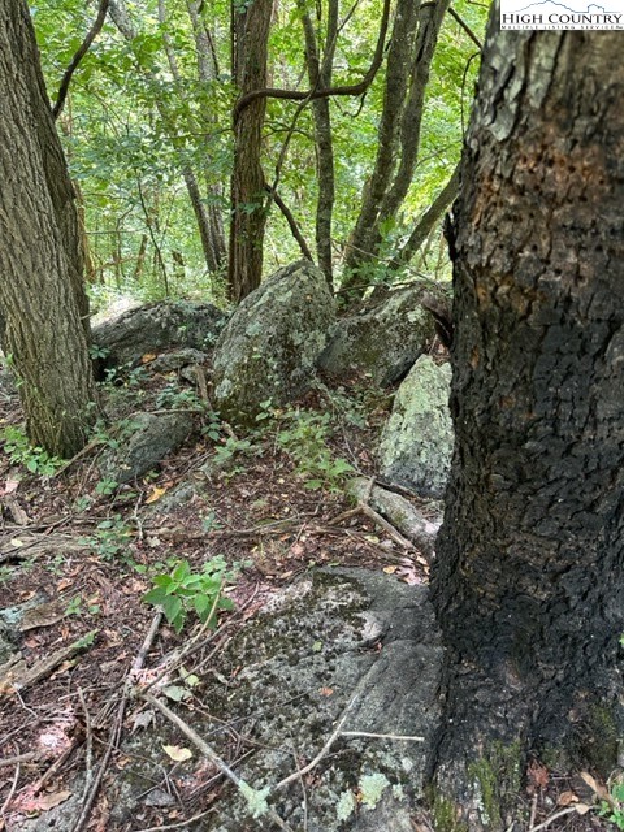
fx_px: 577
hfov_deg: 56.8
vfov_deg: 71.6
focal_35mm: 24
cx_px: 312
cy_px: 416
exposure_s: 1/87
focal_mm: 6.86
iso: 250
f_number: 1.78
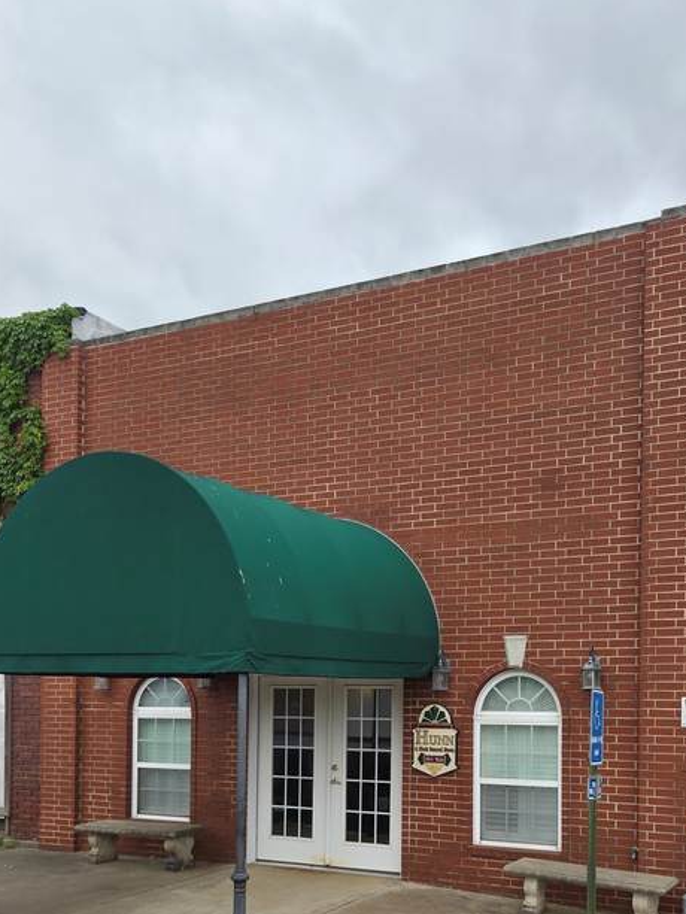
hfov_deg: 39.4
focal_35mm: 36
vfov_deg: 49.3
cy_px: 686
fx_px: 951
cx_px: 434
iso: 50
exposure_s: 1/1545
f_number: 1.8
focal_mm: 5.4
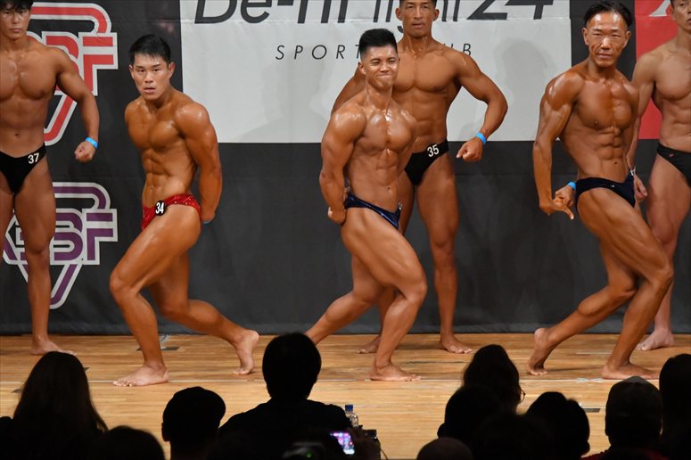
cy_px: 230
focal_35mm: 285
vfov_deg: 4.8
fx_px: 5468
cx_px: 346
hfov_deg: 7.2
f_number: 5.6
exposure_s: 1/400
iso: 8000
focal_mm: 190
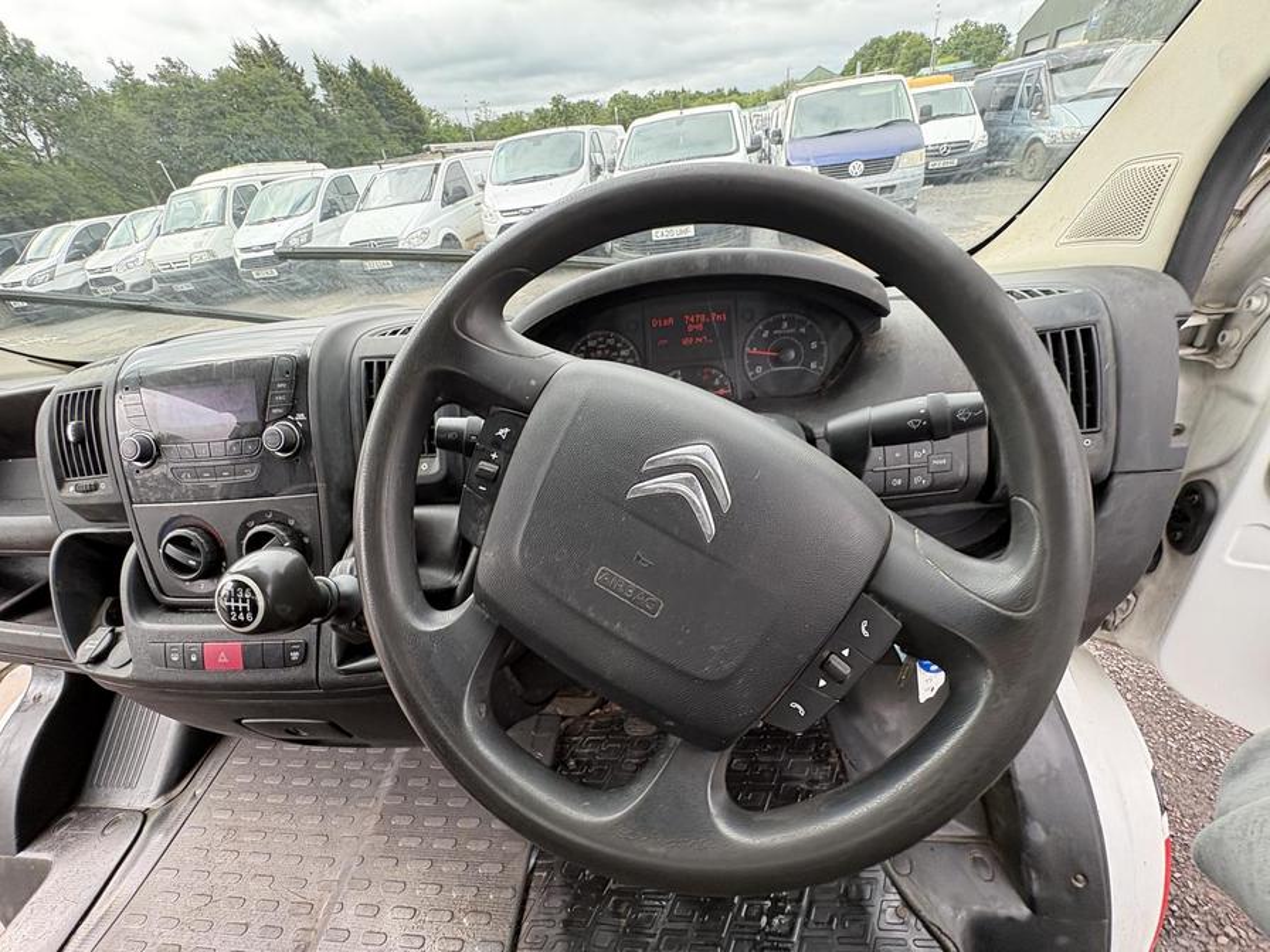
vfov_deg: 85.7
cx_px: 635
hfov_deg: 102.1
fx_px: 514
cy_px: 476
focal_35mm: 14
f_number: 2.2
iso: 100
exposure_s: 1/116
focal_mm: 2.22
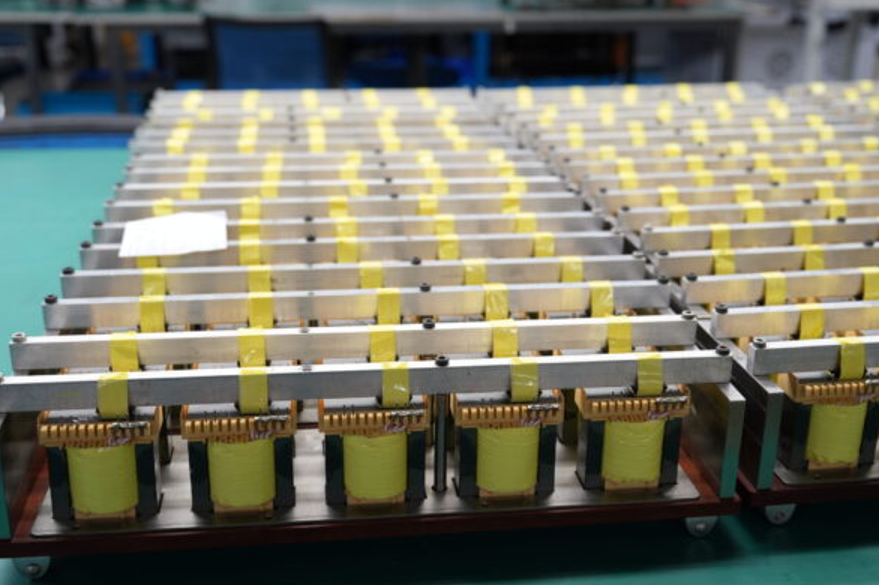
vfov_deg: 31.9
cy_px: 291
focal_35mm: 42
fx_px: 1025
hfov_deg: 46.4
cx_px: 446
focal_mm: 41
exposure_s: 1/50
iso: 500
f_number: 5
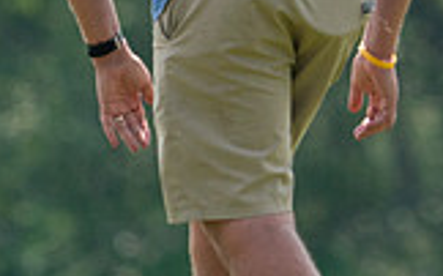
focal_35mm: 1714
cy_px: -48
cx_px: 476
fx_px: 20679
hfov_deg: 1.2
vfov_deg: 0.8
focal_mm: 470
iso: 2000
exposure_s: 1/4000
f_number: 6.3
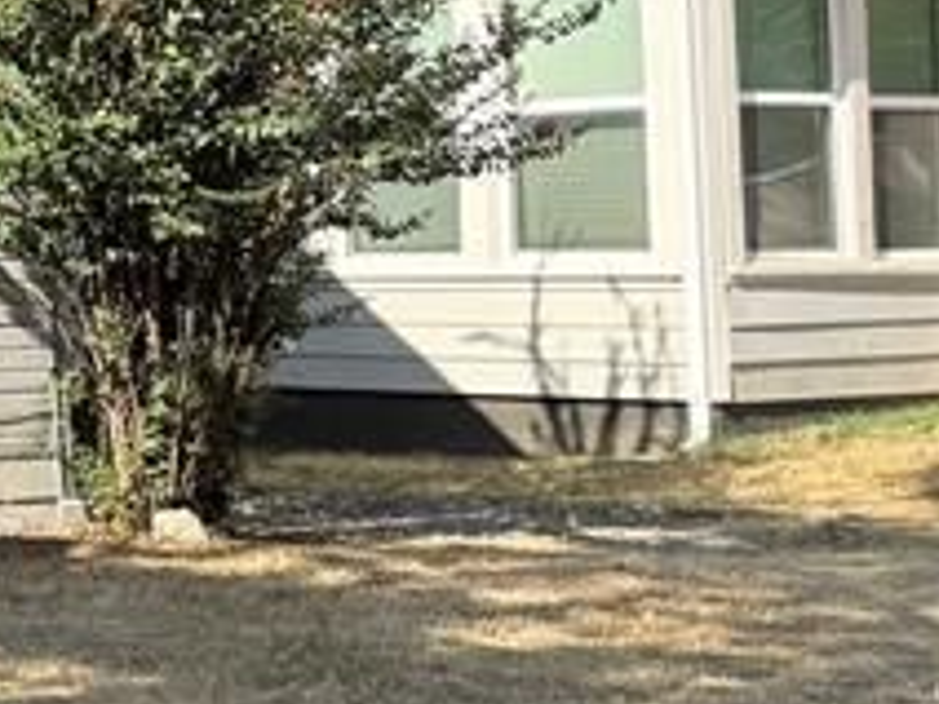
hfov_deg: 12.9
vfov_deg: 12.7
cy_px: 44
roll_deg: +0.0
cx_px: -1324
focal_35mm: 116
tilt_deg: +3.8
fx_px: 3147
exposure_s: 1/2053
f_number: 1.78
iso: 80
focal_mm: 6.76
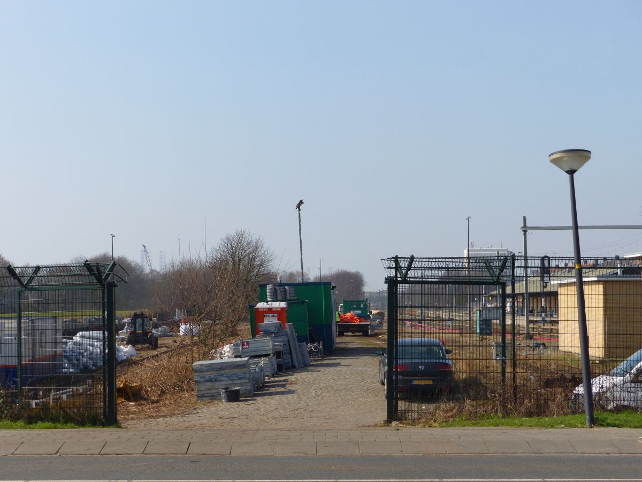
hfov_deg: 25.0
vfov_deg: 18.9
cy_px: 241
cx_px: 321
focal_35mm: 78
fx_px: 1447
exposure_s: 1/1000
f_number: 4
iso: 100
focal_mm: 14
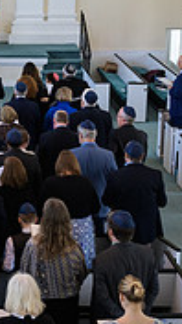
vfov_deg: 24.7
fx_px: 712
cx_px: -66
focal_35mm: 83
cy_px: 21
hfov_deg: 13.9
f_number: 3.2
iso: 1000
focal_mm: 24
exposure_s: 1/200
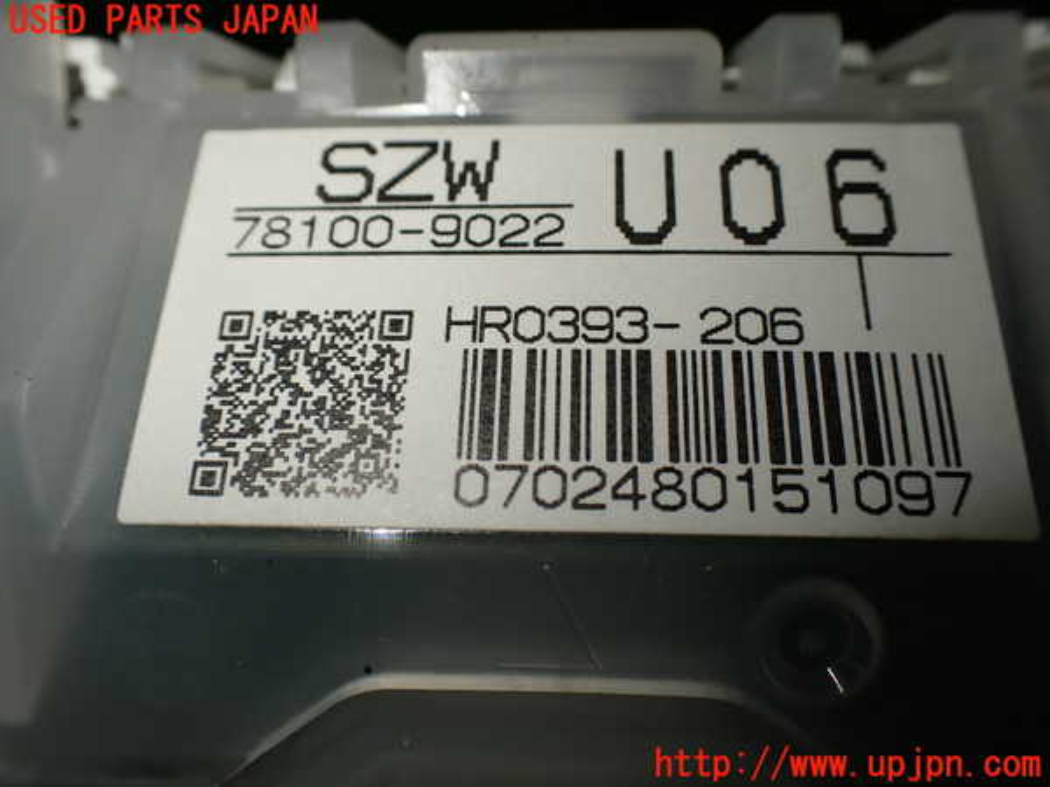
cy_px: 394
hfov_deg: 60.0
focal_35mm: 30
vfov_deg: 46.8
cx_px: 525
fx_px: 910
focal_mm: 5.4
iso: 100
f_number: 3.2
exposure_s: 1/160
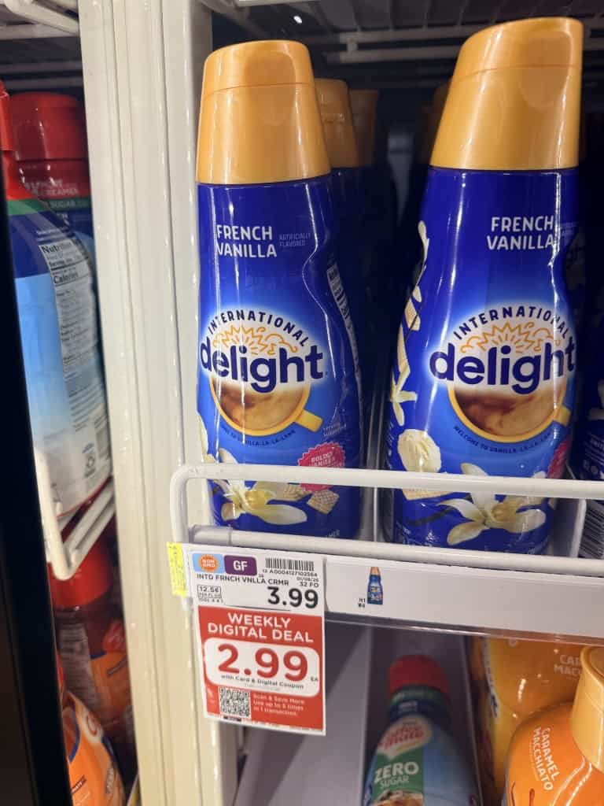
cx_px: 302
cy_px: 403
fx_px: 558
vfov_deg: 71.6
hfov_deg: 56.8
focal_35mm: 24
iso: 50
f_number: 1.8
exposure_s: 1/121
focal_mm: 6.8
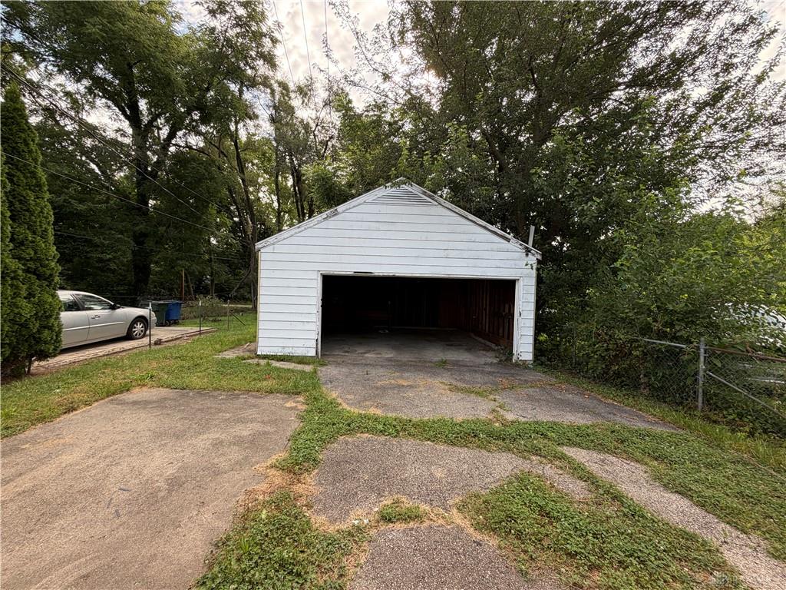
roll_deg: -1.6
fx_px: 318
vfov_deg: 85.7
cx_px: 393
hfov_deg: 102.1
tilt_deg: -0.6
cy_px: 295
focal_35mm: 14
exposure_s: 1/184
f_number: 2.2
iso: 40
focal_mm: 2.22
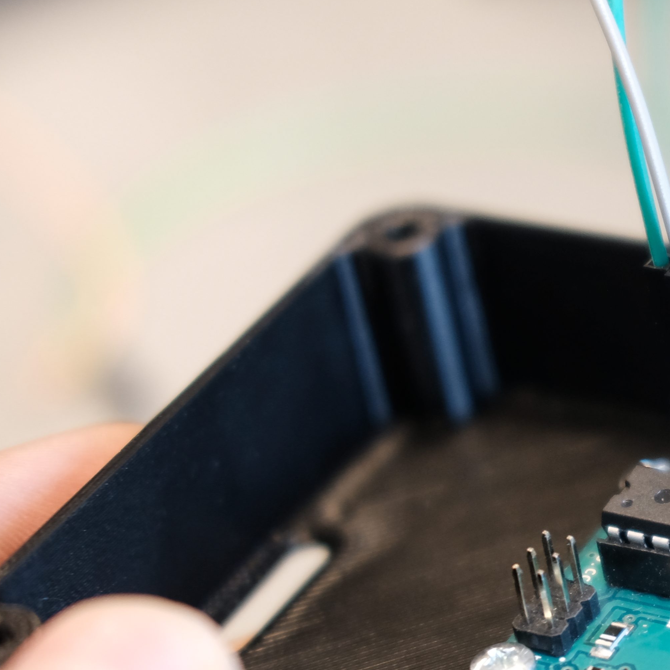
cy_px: 468
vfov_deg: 13.0
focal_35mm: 134
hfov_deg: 12.6
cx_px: 881
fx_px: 2934
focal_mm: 35
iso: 640
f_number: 2
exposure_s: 1/125
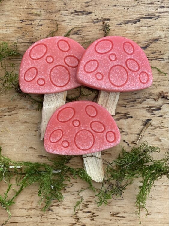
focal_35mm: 52
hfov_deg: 28.0
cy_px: 113
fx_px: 338
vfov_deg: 36.8
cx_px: 84
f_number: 2
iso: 64
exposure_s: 1/122
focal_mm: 6
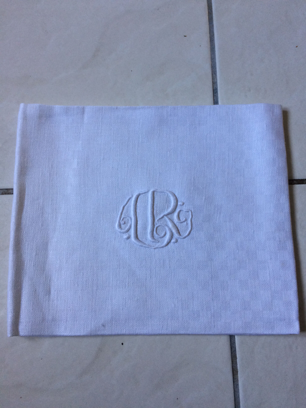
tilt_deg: -82.7
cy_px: 204
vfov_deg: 61.7
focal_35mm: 29
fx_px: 342
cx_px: 153
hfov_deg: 48.2
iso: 64
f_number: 2.2
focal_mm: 4.15
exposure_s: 1/33
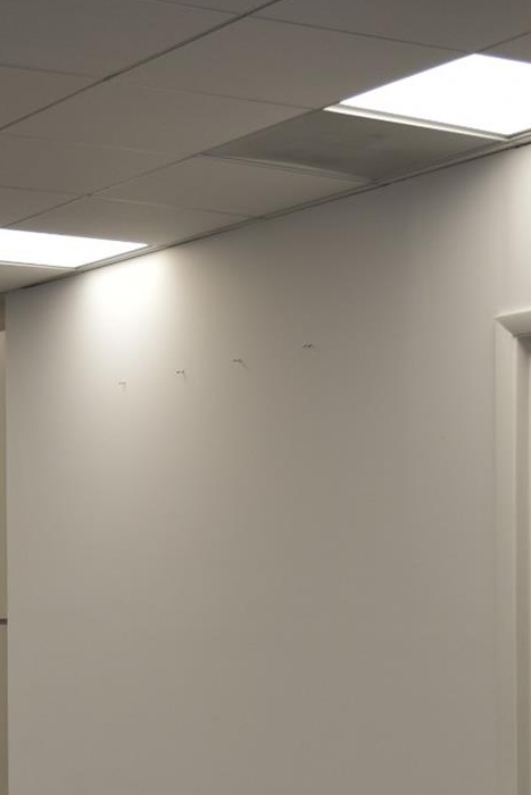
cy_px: 601
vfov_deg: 21.1
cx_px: 157
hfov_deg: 14.2
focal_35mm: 96
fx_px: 2123
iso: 400
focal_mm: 28
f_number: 5.6
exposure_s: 1/125
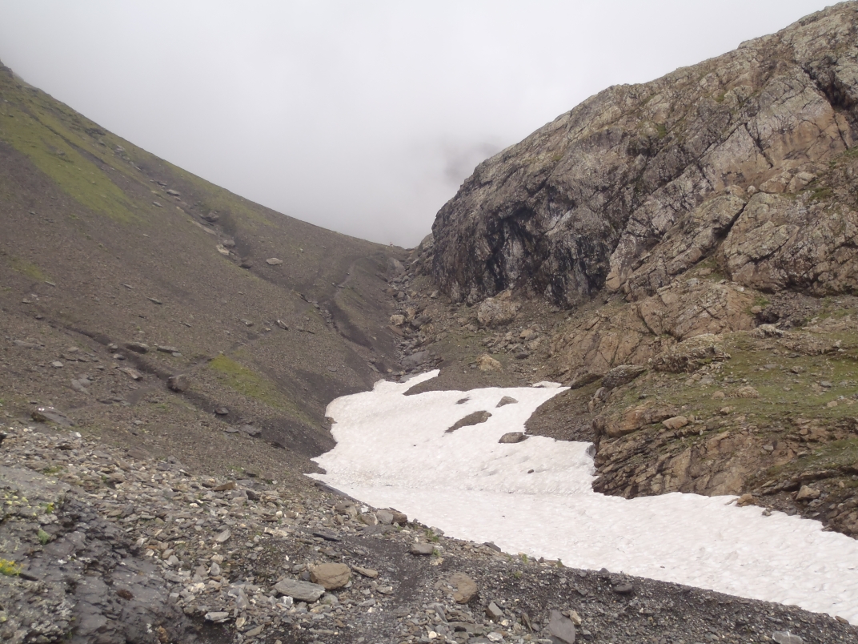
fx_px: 892
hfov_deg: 51.4
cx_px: 429
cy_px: 322
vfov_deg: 39.7
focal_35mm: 36
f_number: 5
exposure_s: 1/100
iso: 80
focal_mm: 6.53
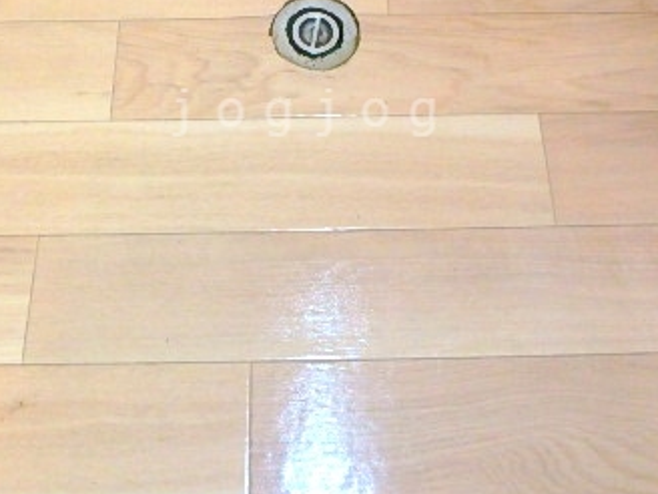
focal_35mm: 41
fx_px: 779
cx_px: 309
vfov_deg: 34.3
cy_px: 112
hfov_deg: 45.8
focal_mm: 3.7
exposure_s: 1/30
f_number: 3.5
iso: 400
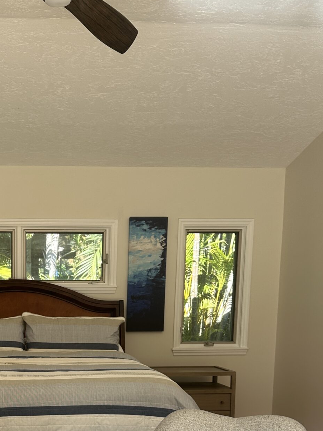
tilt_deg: -7.9
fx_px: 622
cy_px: 377
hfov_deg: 28.1
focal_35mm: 50
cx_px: 38
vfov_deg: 36.1
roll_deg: -0.2
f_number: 1.78
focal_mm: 6.86
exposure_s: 1/121
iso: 64
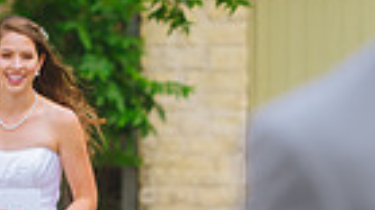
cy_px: 203
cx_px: 464
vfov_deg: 2.3
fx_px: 5297
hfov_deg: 4.0
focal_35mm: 533
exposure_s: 1/400
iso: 200
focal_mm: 122
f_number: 2.8
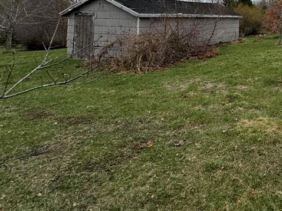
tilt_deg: +2.7
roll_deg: -2.7
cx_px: 280
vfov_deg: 41.6
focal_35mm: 30
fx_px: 244
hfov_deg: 49.3
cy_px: 8
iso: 40
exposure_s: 1/879
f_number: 2.2
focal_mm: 2.22
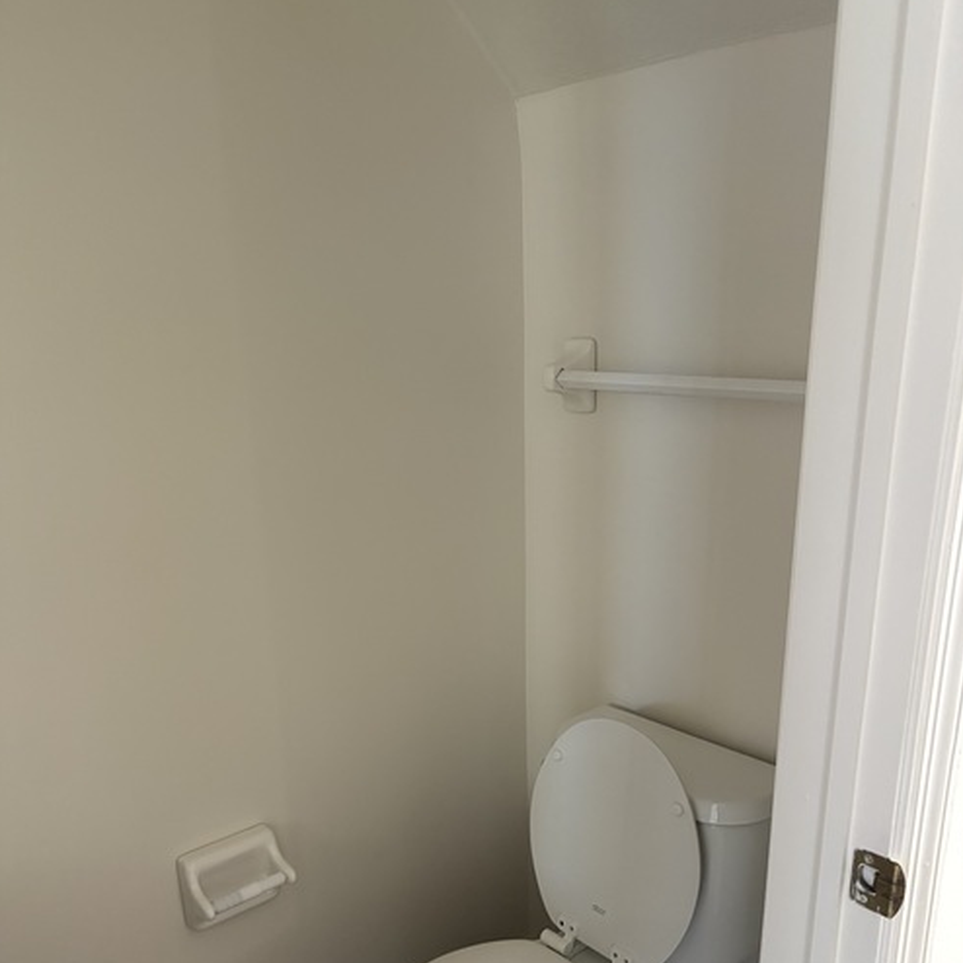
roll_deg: +0.7
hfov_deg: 52.5
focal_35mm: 31
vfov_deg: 51.8
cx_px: 482
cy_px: 625
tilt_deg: -18.2
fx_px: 976
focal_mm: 5.96
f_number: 1.6
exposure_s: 1/40
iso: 500
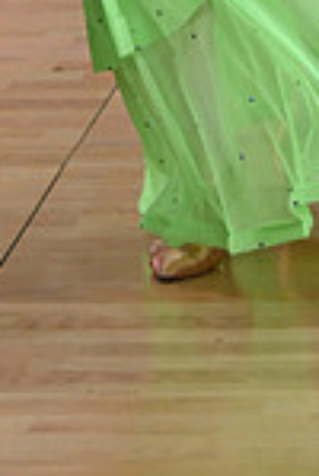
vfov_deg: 5.5
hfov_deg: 3.7
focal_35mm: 369
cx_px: -91
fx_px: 4882
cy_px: -294
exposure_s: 1/320
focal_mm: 95
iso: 2500
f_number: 5
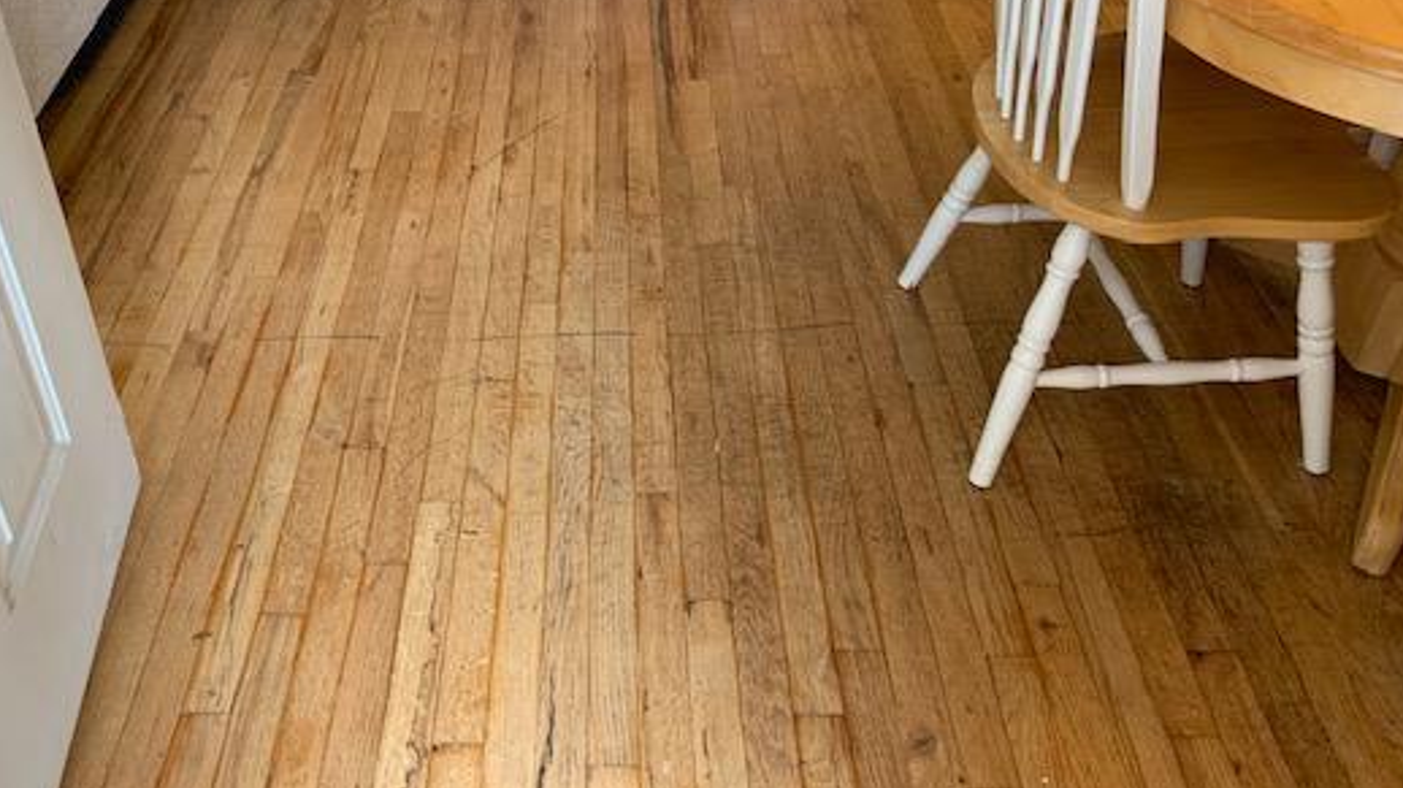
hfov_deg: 56.2
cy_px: 241
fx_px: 1302
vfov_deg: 33.3
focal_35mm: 35
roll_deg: +1.0
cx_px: 558
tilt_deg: -36.8
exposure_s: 1/60
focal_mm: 4.25
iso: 100
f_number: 1.8
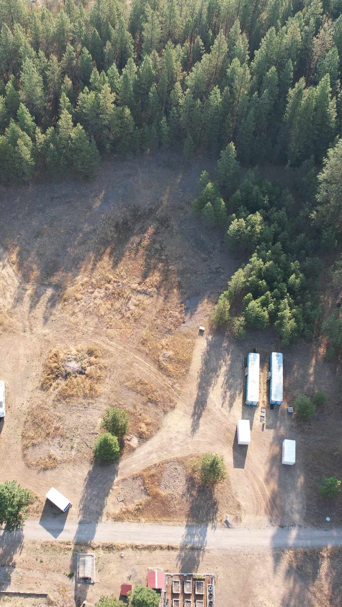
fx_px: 564
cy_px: 306
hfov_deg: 33.6
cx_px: 132
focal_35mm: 35
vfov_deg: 56.6
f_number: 2.8
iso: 130
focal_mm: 8.38
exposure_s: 1/500
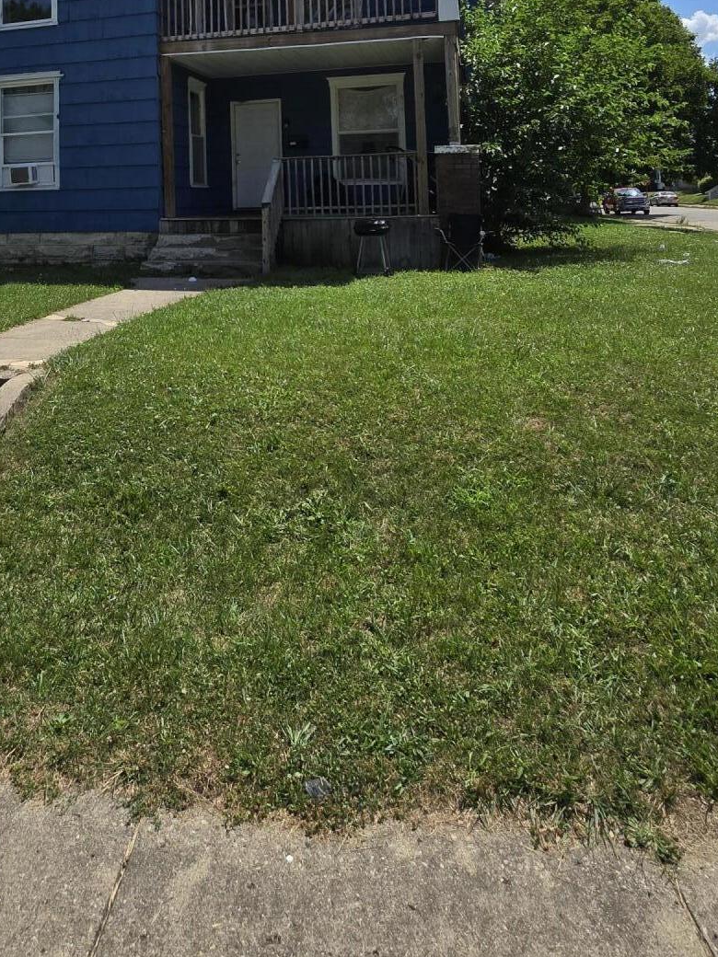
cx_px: 225
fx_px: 691
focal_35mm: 25
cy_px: 163
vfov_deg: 62.2
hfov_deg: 53.5
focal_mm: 2.2
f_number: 2.2
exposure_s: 1/3521
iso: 50
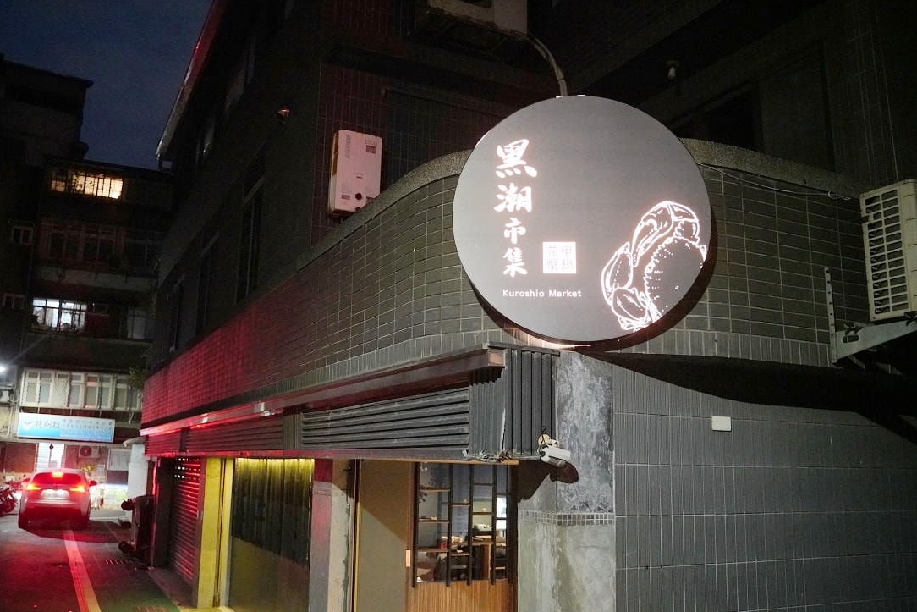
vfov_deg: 42.3
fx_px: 790
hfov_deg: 60.2
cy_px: 293
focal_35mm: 31
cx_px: 427
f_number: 2.8
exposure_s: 1/80
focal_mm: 28
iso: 12800
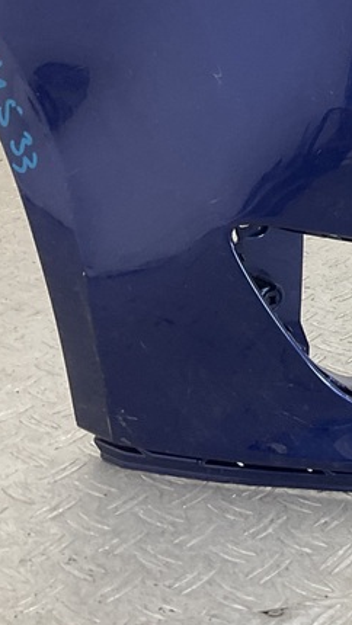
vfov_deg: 28.1
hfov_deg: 14.6
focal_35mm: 74
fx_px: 1227
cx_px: 601
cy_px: 140
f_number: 1.8
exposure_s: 1/120
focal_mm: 3
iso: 32
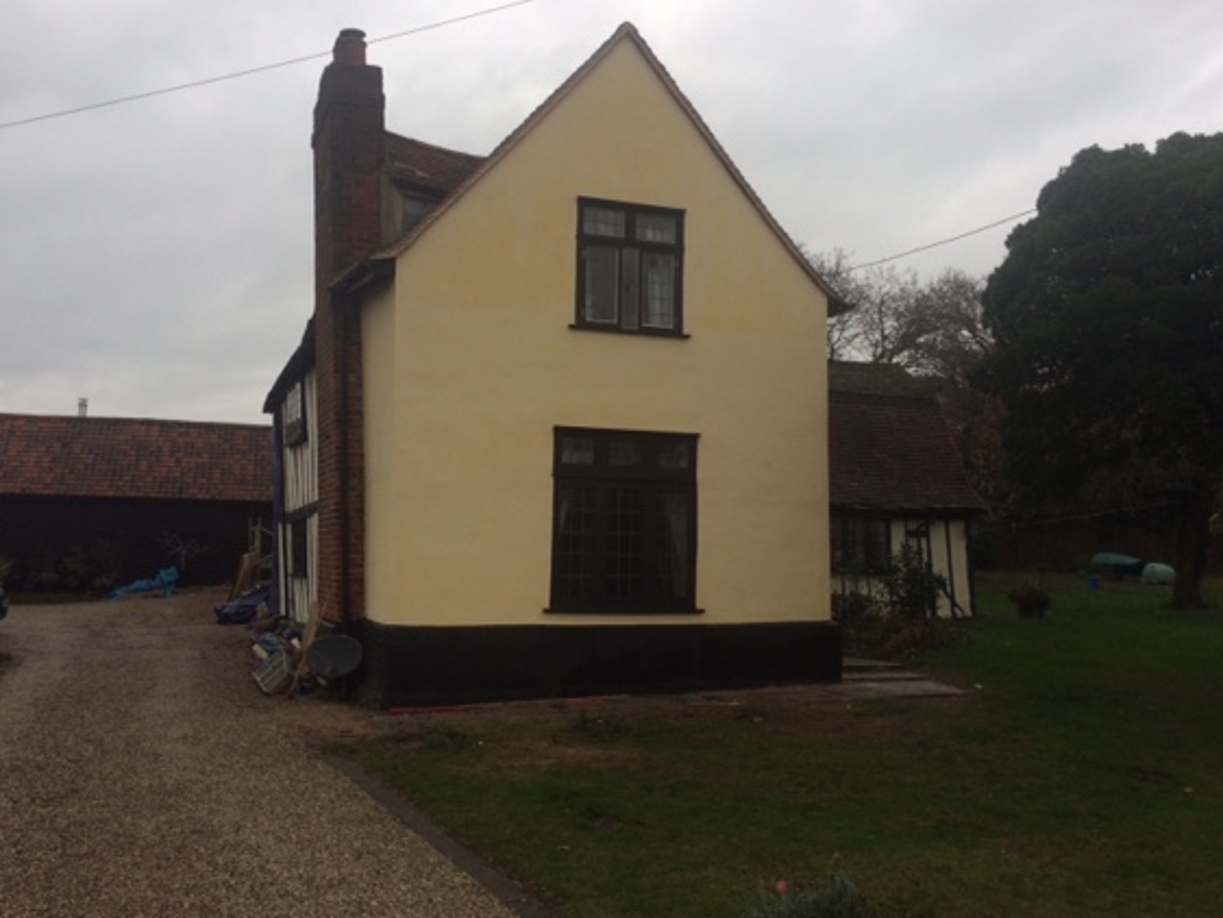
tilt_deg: +3.2
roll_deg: -0.4
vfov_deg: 43.0
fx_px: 1166
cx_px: 616
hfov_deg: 55.3
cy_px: 450
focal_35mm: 33
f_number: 2.2
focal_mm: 4.15
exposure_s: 1/100
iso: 32
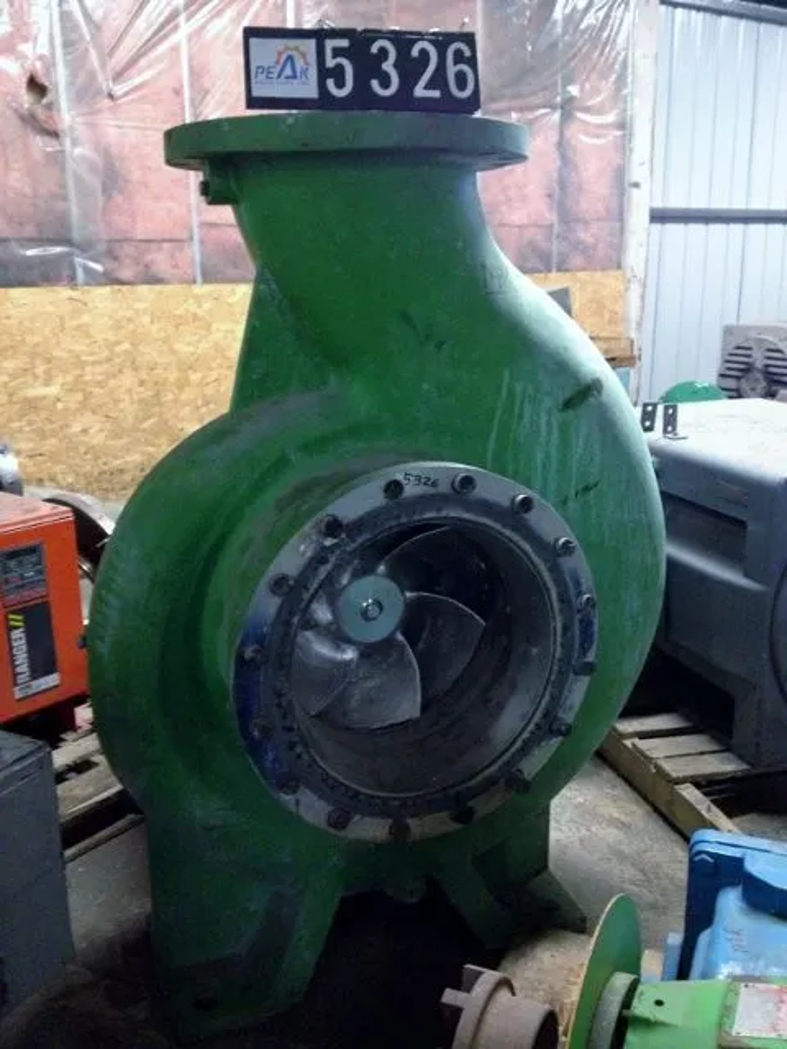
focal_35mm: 35
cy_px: 524
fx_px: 1061
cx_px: 394
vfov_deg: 52.6
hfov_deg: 40.7
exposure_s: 1/15
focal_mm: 4.28
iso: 500
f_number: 2.4
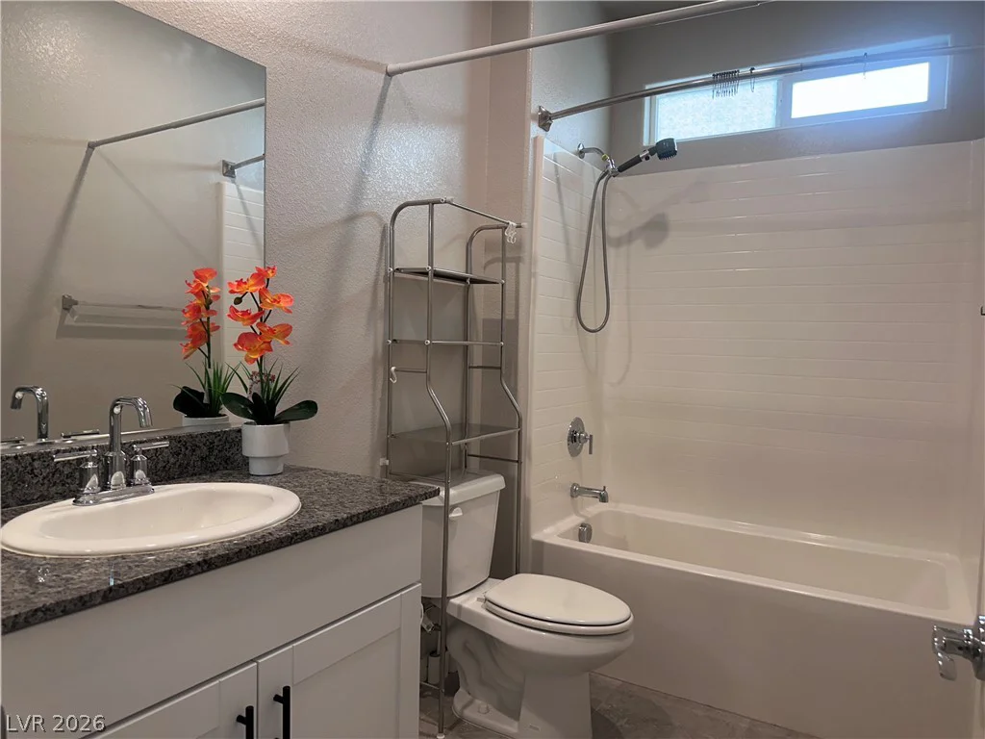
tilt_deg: -1.4
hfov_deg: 71.6
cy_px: 370
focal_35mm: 24
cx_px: 492
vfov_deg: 56.8
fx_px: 683
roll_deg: -2.1
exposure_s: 1/120
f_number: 1.78
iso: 160
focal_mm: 6.86
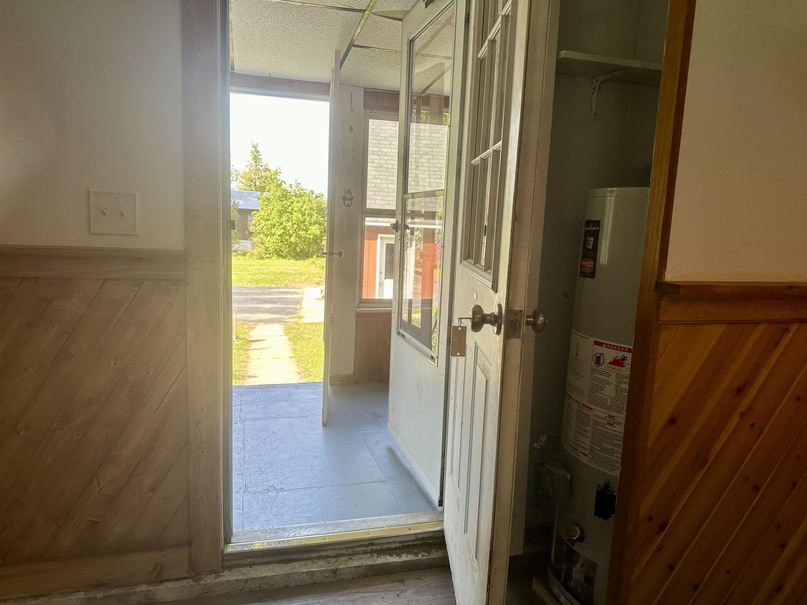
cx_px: 404
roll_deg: -2.2
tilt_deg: -8.6
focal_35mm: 24
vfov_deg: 56.8
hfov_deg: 71.6
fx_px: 560
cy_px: 302
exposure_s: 1/309
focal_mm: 6.86
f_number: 1.78
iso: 80
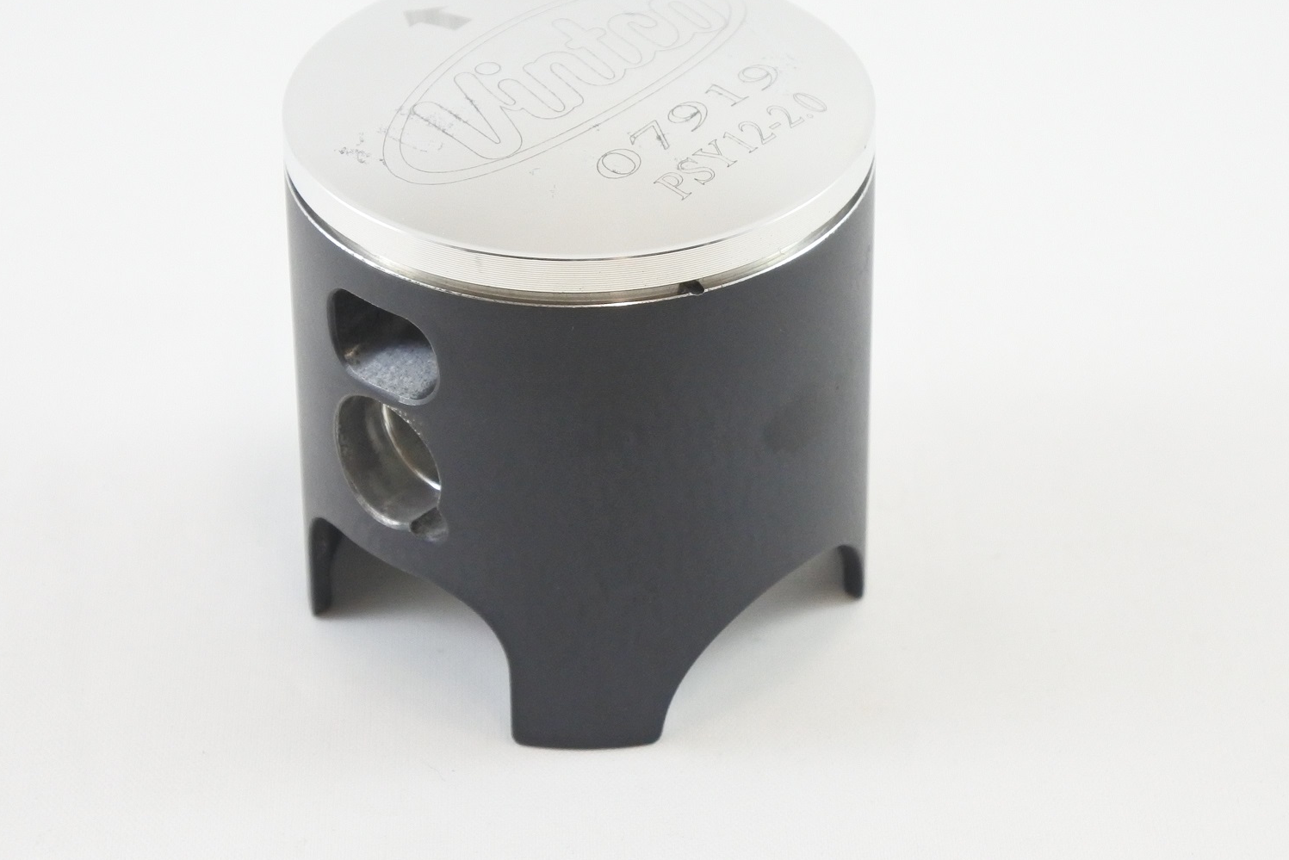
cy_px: 402
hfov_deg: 21.9
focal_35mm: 93
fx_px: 3331
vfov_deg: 14.7
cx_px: 586
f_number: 5.3
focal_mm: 24.8
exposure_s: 1/125
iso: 800
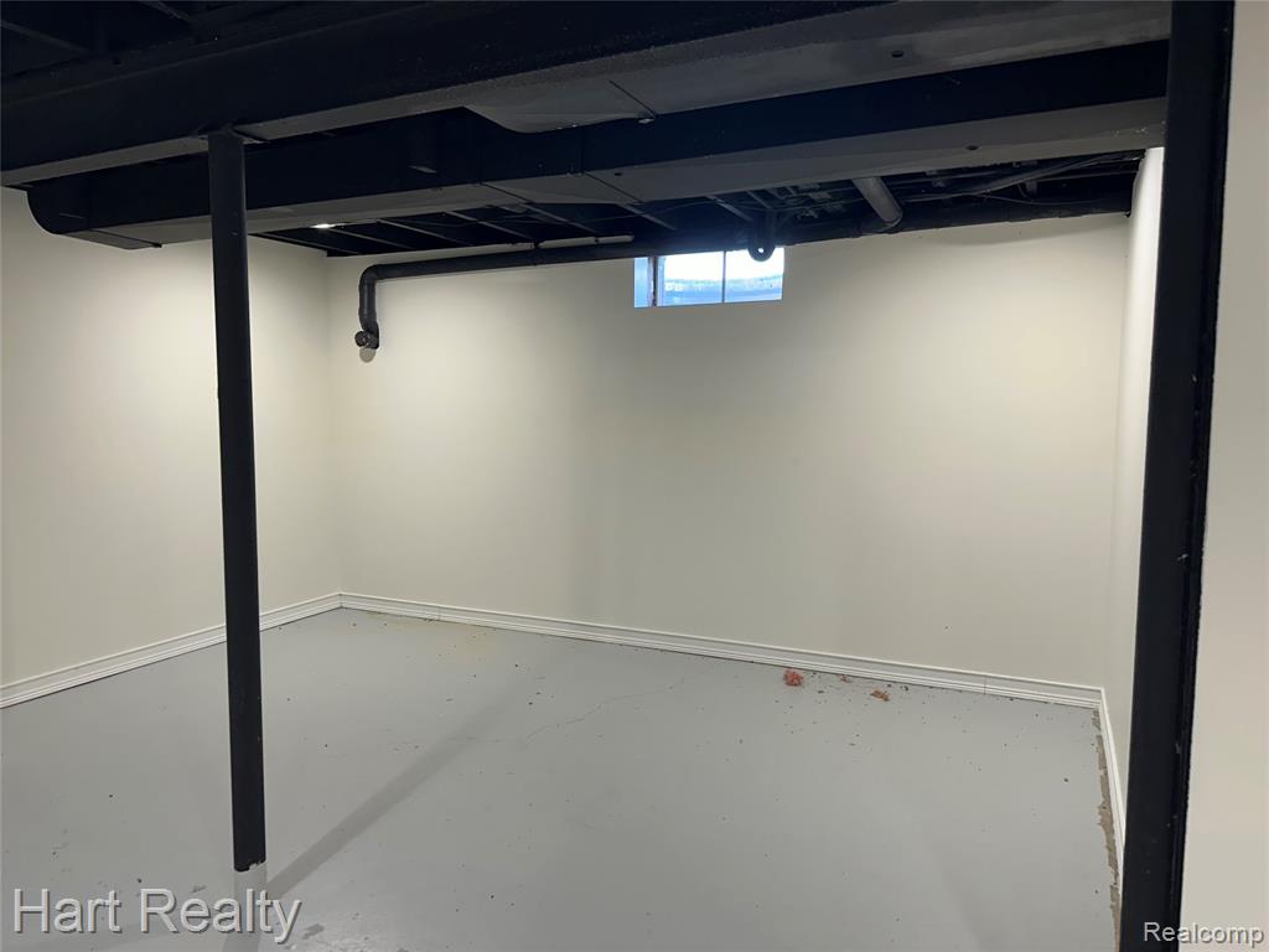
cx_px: 634
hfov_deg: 71.6
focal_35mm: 24
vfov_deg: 56.8
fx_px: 880
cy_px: 476
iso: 160
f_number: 1.78
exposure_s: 1/120
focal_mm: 6.86
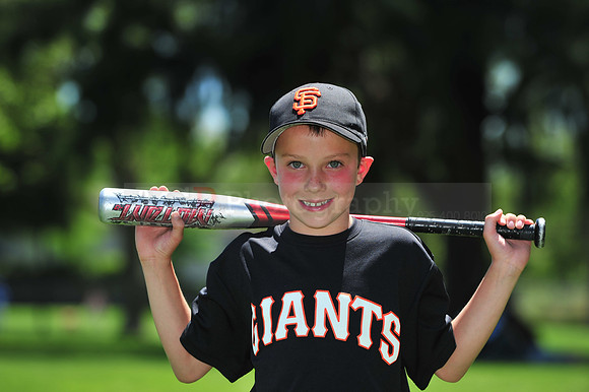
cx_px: 294
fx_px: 3270
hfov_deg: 10.3
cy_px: 196
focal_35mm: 200
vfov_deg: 6.9
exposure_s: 1/1000
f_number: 5.6
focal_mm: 200
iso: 200
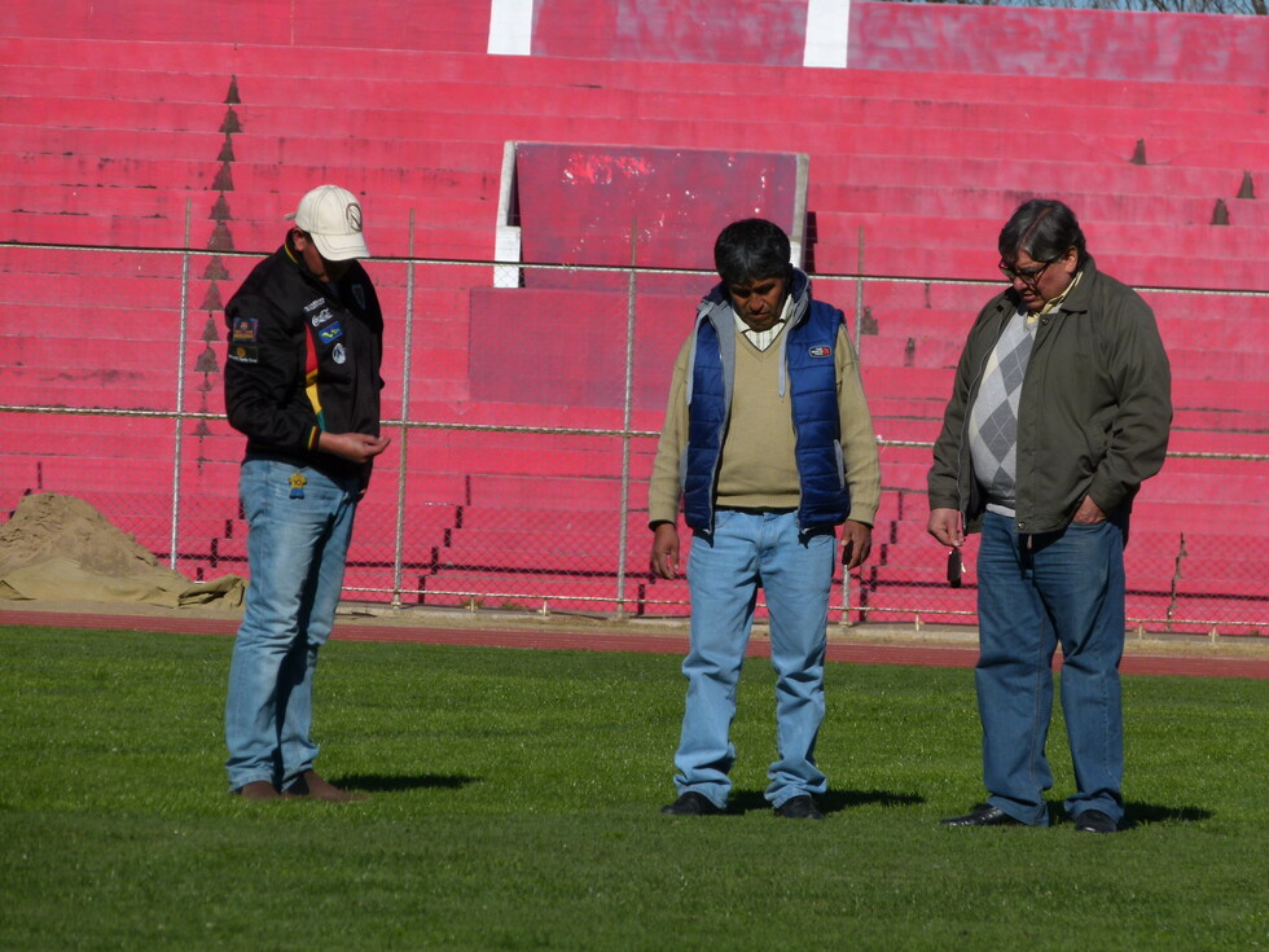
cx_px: 634
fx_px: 12098
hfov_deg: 6.0
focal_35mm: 330
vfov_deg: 4.5
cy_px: 476
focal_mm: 59.5
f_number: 5
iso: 100
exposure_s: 1/1000
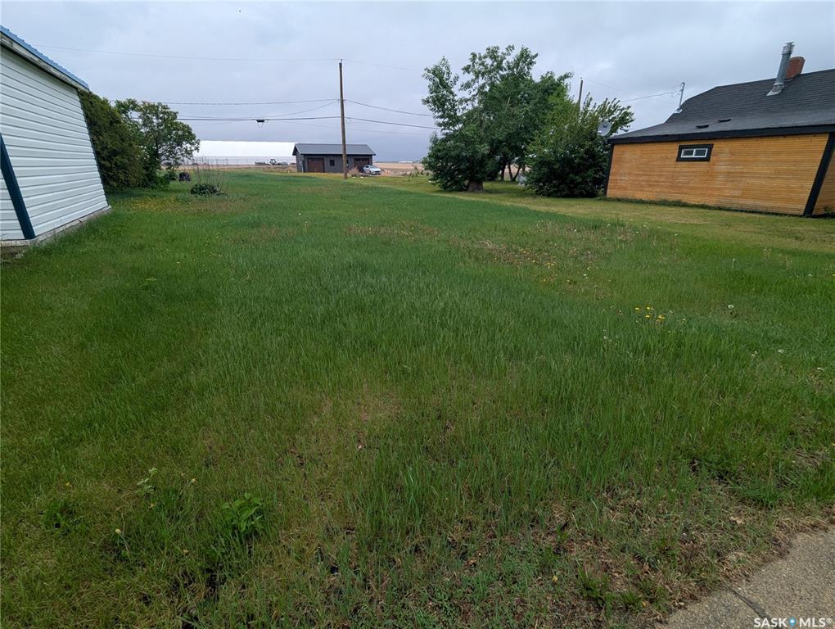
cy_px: 314
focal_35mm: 16
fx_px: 386
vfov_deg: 78.2
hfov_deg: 94.4
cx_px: 418
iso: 55
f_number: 2.2
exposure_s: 1/907
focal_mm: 2.35
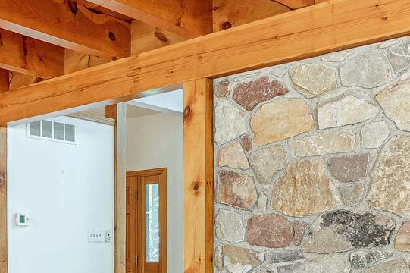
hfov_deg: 33.5
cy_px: 252
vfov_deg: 24.7
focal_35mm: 53
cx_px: -23
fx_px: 603
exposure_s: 1/160
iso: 320
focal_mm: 14
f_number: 8
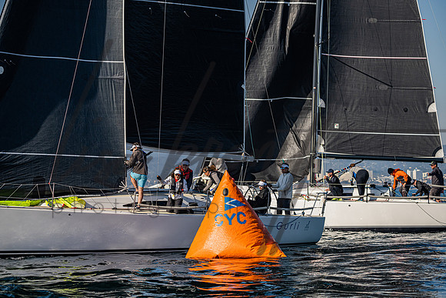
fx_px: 1373
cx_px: 223
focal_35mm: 111
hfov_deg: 18.4
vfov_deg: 12.4
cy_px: 149
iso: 400
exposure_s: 1/6400
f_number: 4.5
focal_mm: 110
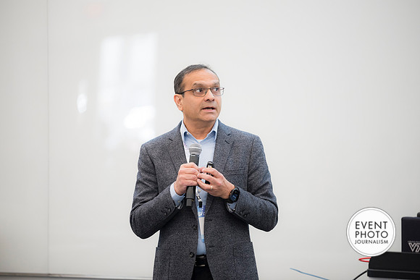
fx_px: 2334
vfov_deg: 6.9
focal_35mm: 200
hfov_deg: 10.3
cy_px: 140
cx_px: 210
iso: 1000
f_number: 2.8
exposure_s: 1/160
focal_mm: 200
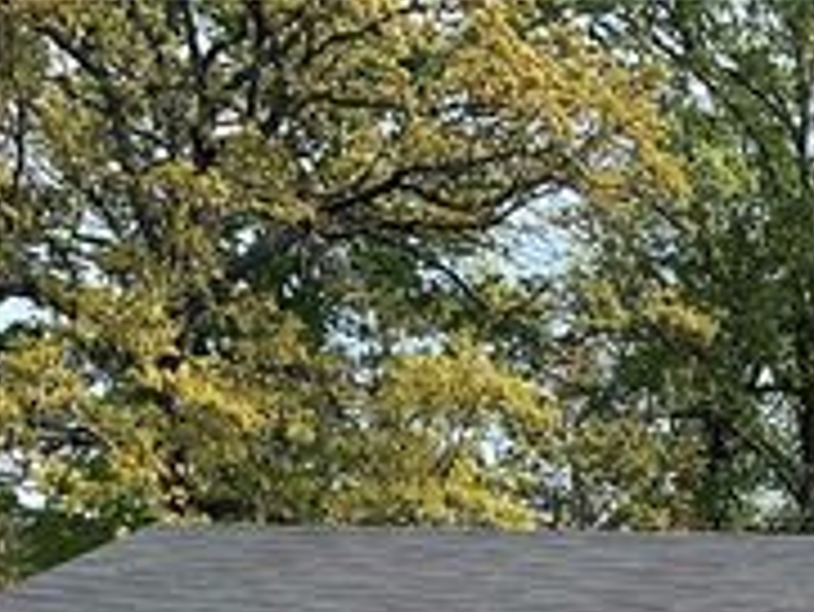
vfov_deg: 17.1
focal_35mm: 80
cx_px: 1115
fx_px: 1882
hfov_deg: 21.6
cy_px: 839
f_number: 1.8
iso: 25
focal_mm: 3
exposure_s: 1/1055
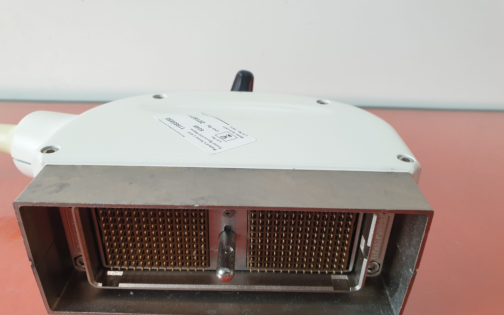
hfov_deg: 66.5
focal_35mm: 28
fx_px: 385
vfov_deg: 44.4
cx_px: 252
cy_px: 185
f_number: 2.4
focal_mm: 4.3
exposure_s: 1/50
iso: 200
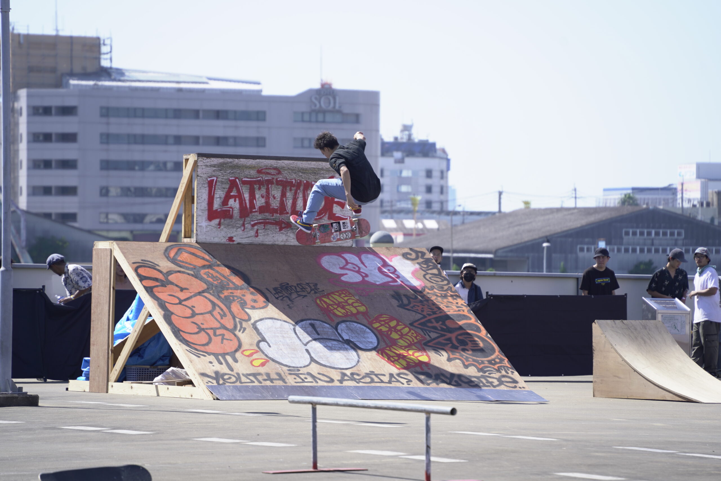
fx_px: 3565
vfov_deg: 7.7
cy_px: 240
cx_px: 360
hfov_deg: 11.5
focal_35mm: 178
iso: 100
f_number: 5.6
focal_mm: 178
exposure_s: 1/320
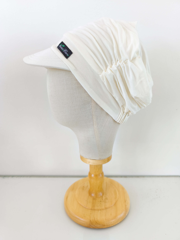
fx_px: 159
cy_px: 120
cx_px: 90
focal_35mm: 23
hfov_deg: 58.9
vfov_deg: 73.9
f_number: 1.65
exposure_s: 1/30
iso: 50
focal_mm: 6.14
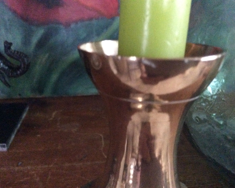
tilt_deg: -21.9
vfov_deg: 43.4
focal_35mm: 34
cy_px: 95
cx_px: 122
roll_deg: -1.2
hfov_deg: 52.8
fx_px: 236
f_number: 2.4
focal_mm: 3.3
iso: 640
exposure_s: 1/17
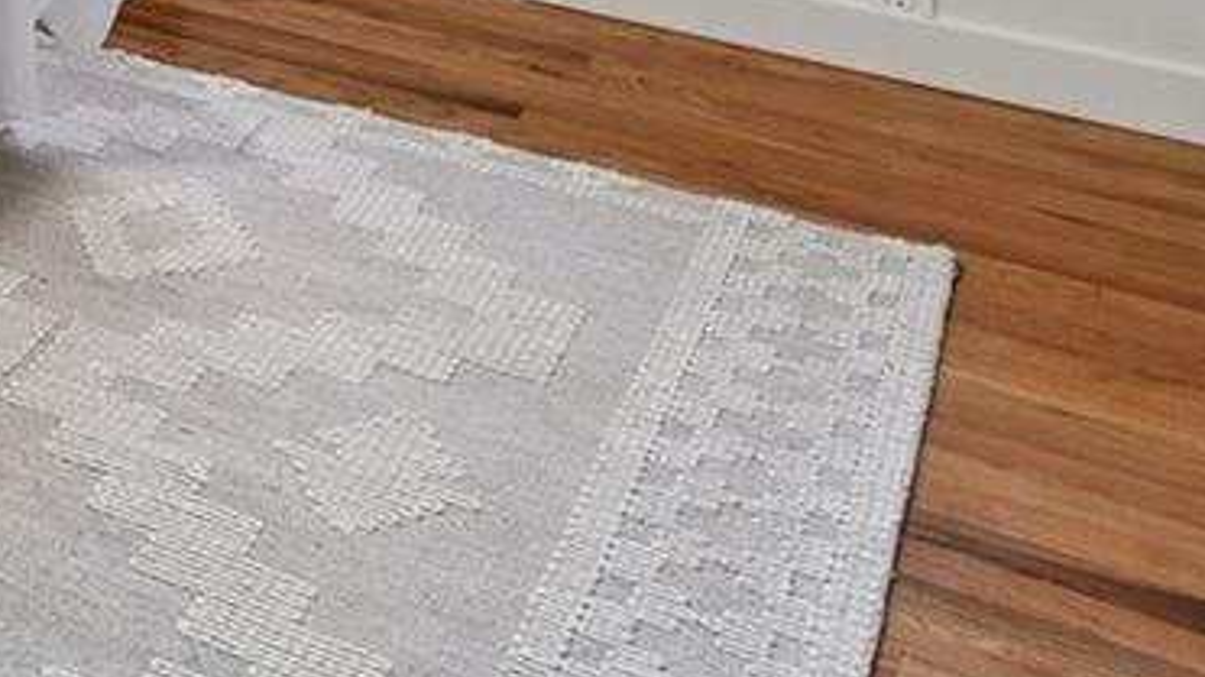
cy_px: -745
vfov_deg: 14.9
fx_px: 2012
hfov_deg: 28.5
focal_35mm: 63
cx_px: -285
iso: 400
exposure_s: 1/13
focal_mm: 14
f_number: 10
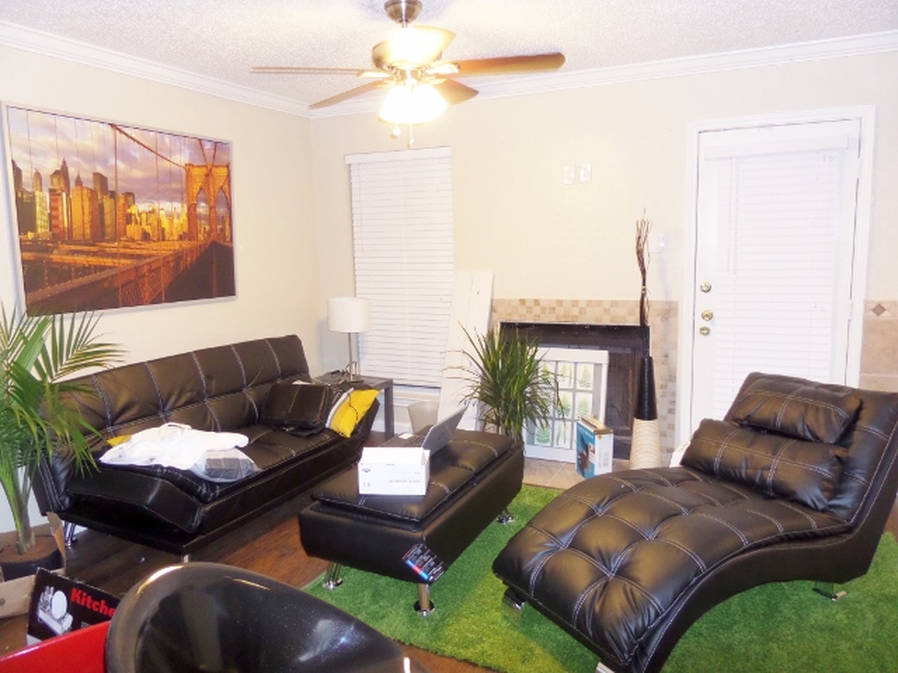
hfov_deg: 71.6
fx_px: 623
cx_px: 449
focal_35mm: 24
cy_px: 336
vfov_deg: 56.8
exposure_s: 1/30
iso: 320
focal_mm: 4
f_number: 3.2
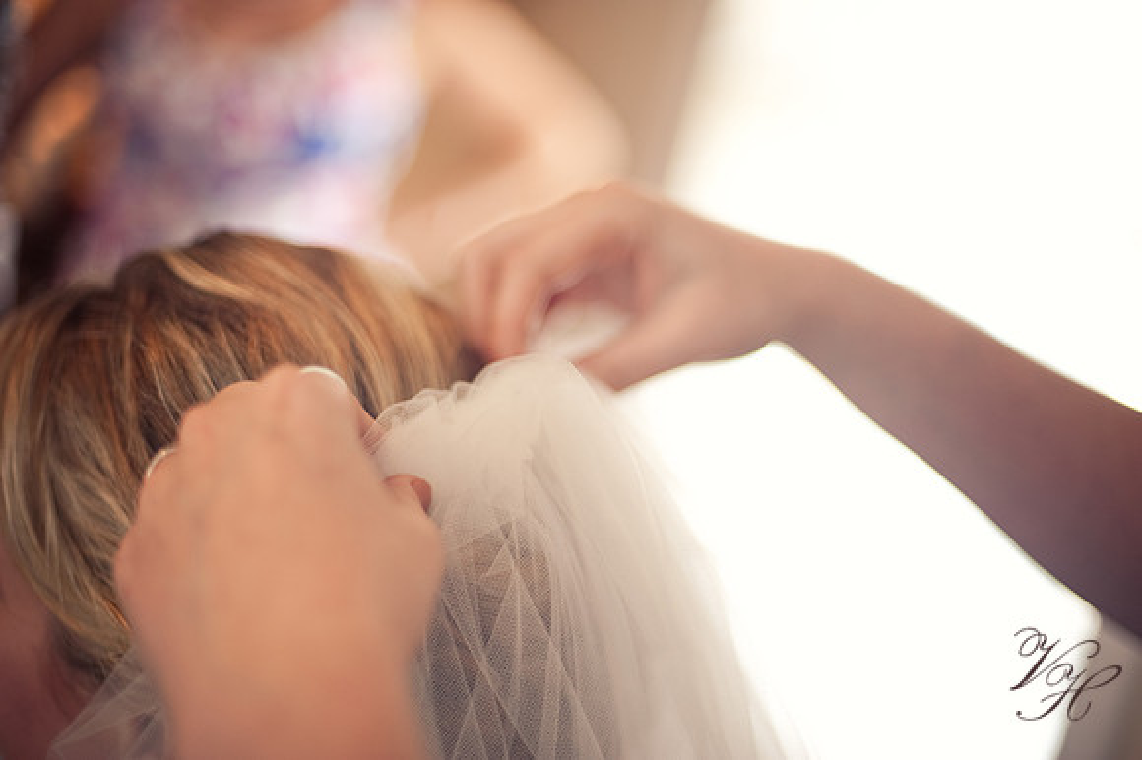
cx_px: 571
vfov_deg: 27.0
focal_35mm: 50
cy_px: 380
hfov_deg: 39.6
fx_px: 1585
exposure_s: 1/100
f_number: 1.4
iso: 400
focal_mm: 50
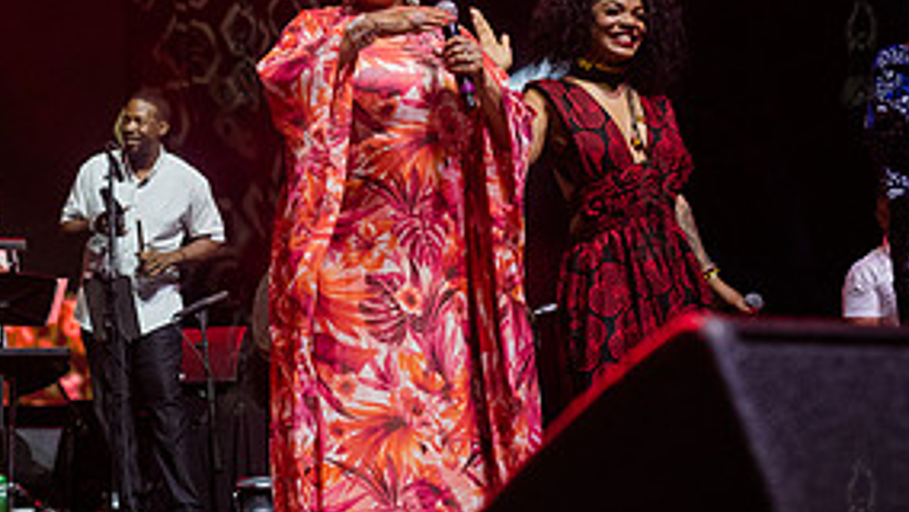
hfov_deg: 27.9
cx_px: 240
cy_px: 50
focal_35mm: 75
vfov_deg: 15.9
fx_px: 1808
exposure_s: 1/500
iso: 5000
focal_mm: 35
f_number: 5
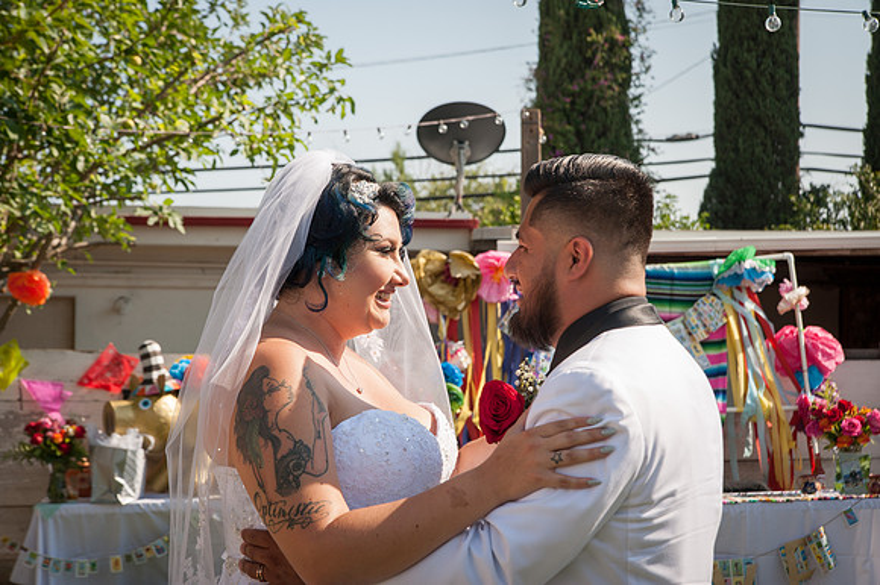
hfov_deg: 27.0
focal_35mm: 75
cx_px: 440
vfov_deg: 18.2
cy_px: 292
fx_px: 1833
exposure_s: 1/400
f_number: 10
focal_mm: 75
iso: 200
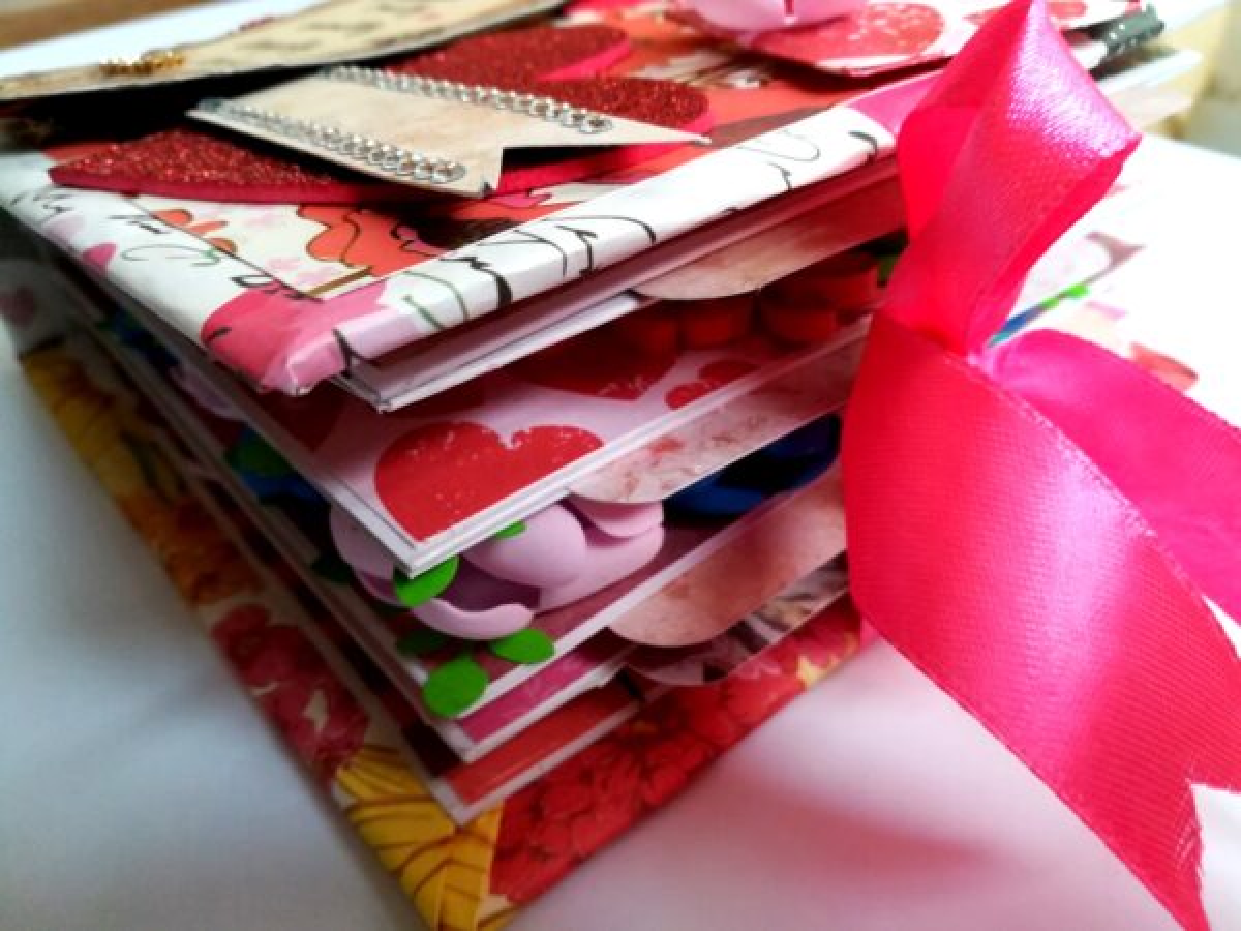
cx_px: 620
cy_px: 466
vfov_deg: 53.1
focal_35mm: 26
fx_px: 932
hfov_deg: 67.3
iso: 200
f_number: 2.2
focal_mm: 3.83
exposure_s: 1/30
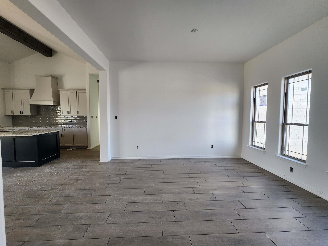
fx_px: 123
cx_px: 164
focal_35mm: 13
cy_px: 123
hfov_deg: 106.2
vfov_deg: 89.9
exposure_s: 1/60
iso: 100
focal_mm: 2.2
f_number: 2.2
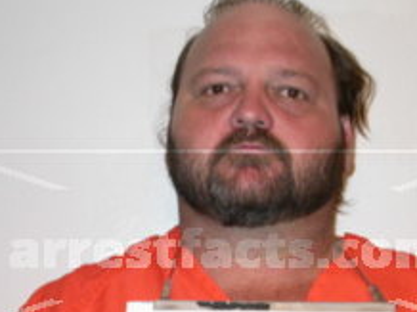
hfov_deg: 19.1
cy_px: 246
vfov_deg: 14.3
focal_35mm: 103
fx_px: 1239
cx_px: 227
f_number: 3.2
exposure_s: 1/60.3
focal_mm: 13.6
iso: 100
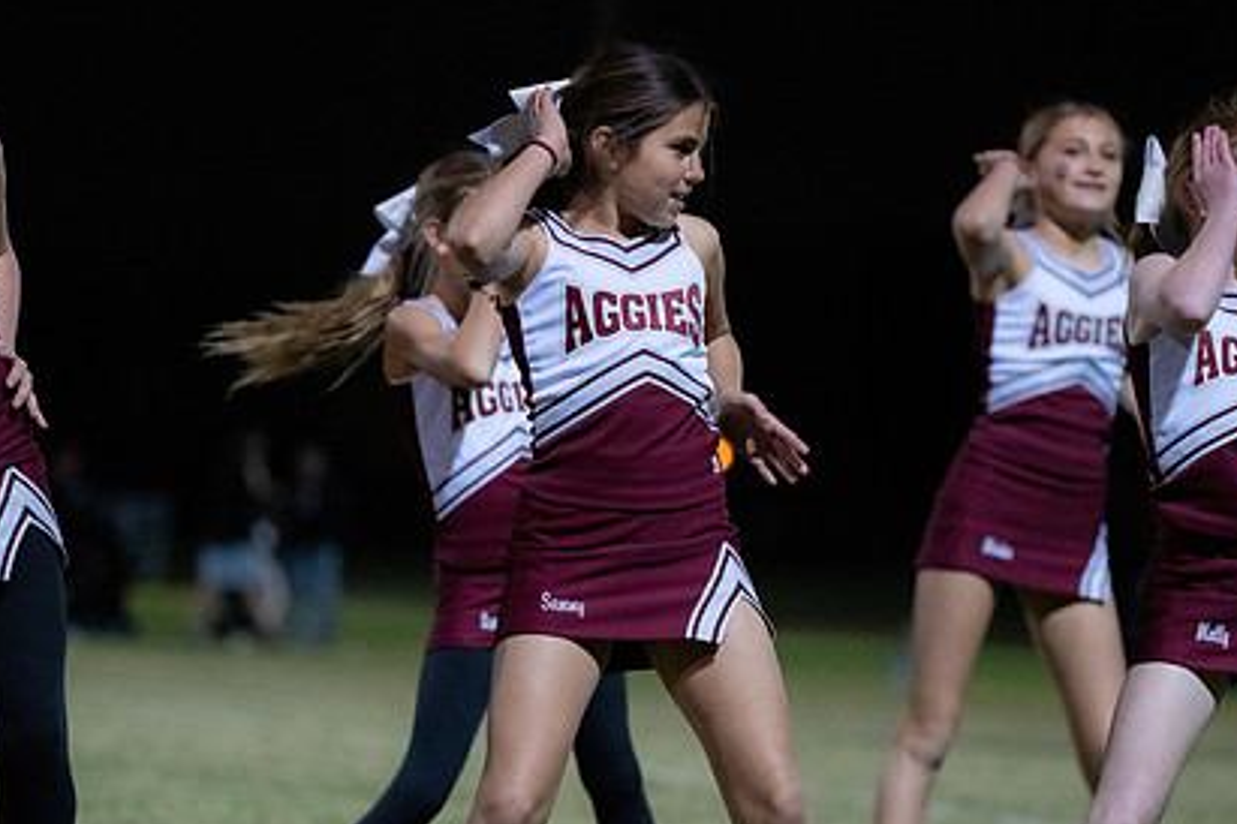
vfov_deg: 7.3
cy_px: 420
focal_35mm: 189
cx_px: 662
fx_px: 6494
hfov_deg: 10.9
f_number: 2.8
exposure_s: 1/800
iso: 8000
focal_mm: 134
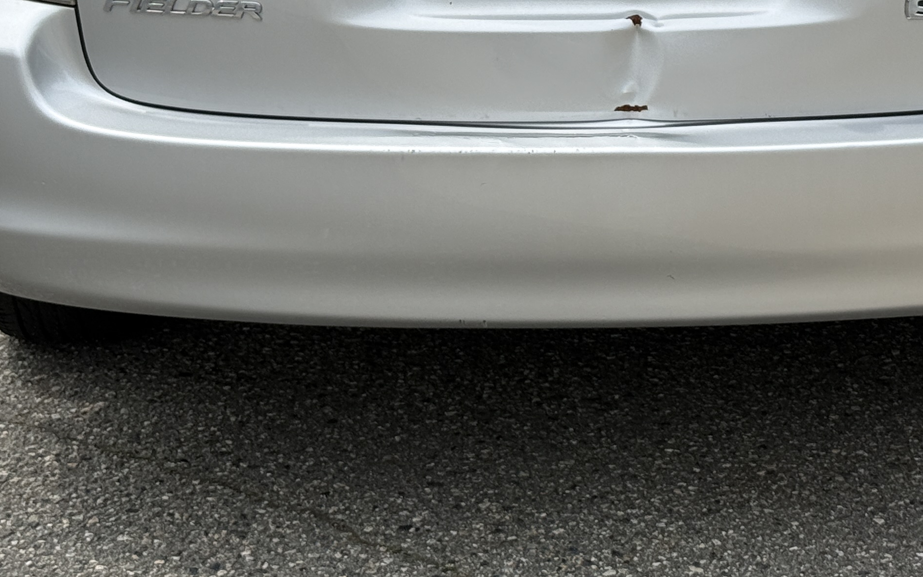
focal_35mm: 109
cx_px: 579
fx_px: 2742
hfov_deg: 19.1
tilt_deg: -8.5
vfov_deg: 11.7
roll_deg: +1.7
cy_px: -146
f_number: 1.78
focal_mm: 6.76
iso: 64
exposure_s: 1/4329
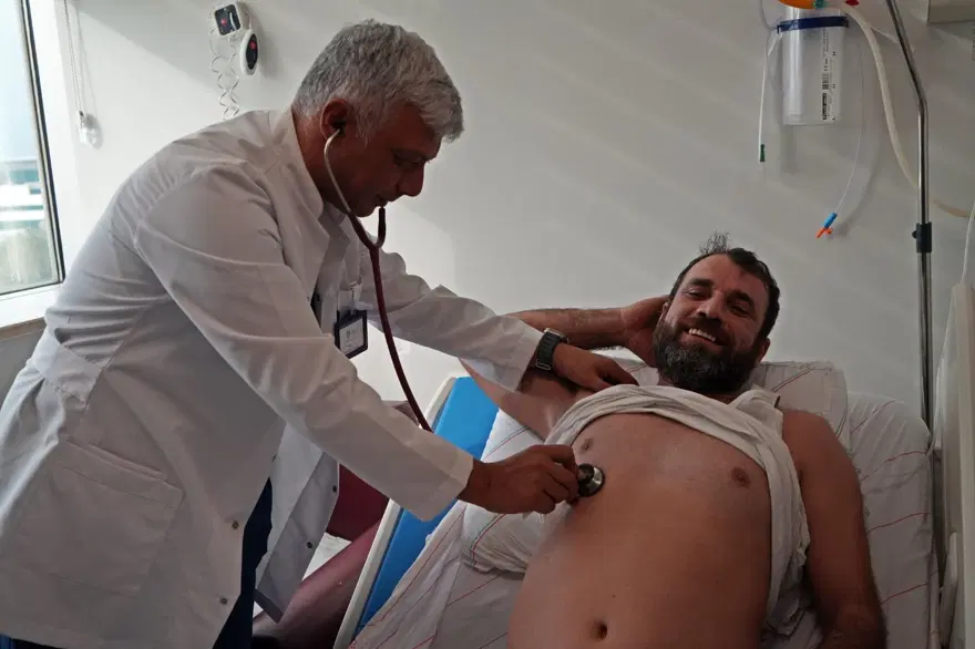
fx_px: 975
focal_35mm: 36
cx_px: 488
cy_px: 324
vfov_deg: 36.8
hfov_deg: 53.1
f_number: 4.5
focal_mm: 36
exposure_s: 1/1000
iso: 4000
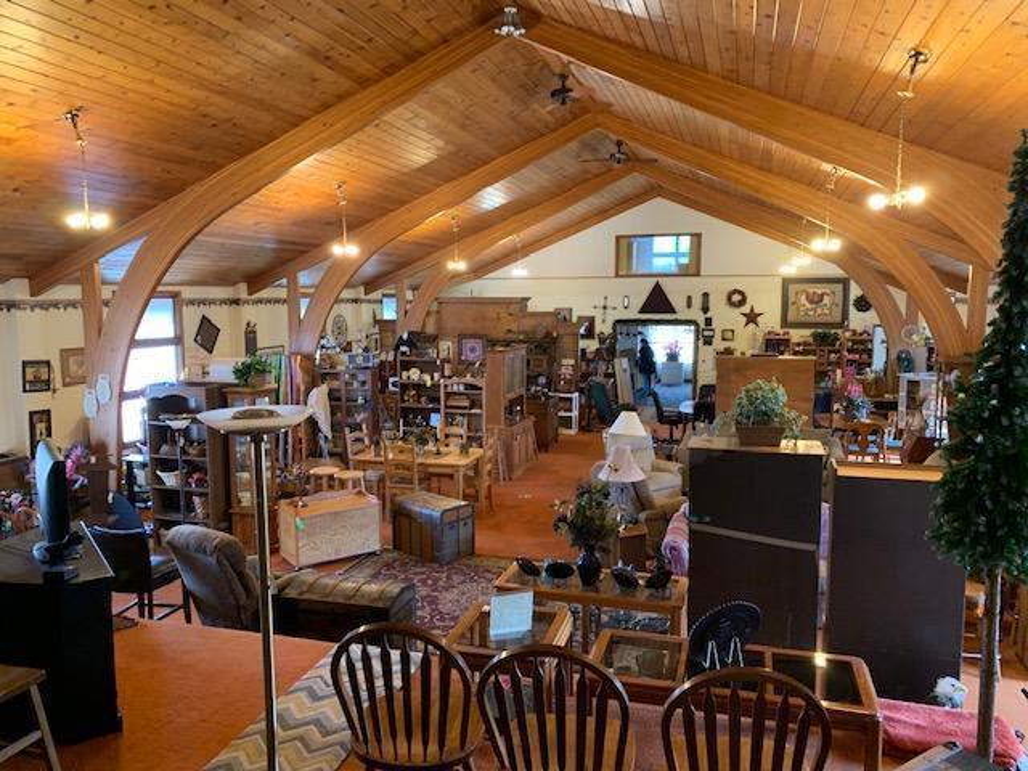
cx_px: 514
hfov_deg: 67.3
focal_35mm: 26
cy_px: 386
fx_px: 772
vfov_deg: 53.1
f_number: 1.8
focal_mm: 4.25
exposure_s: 1/60
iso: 320
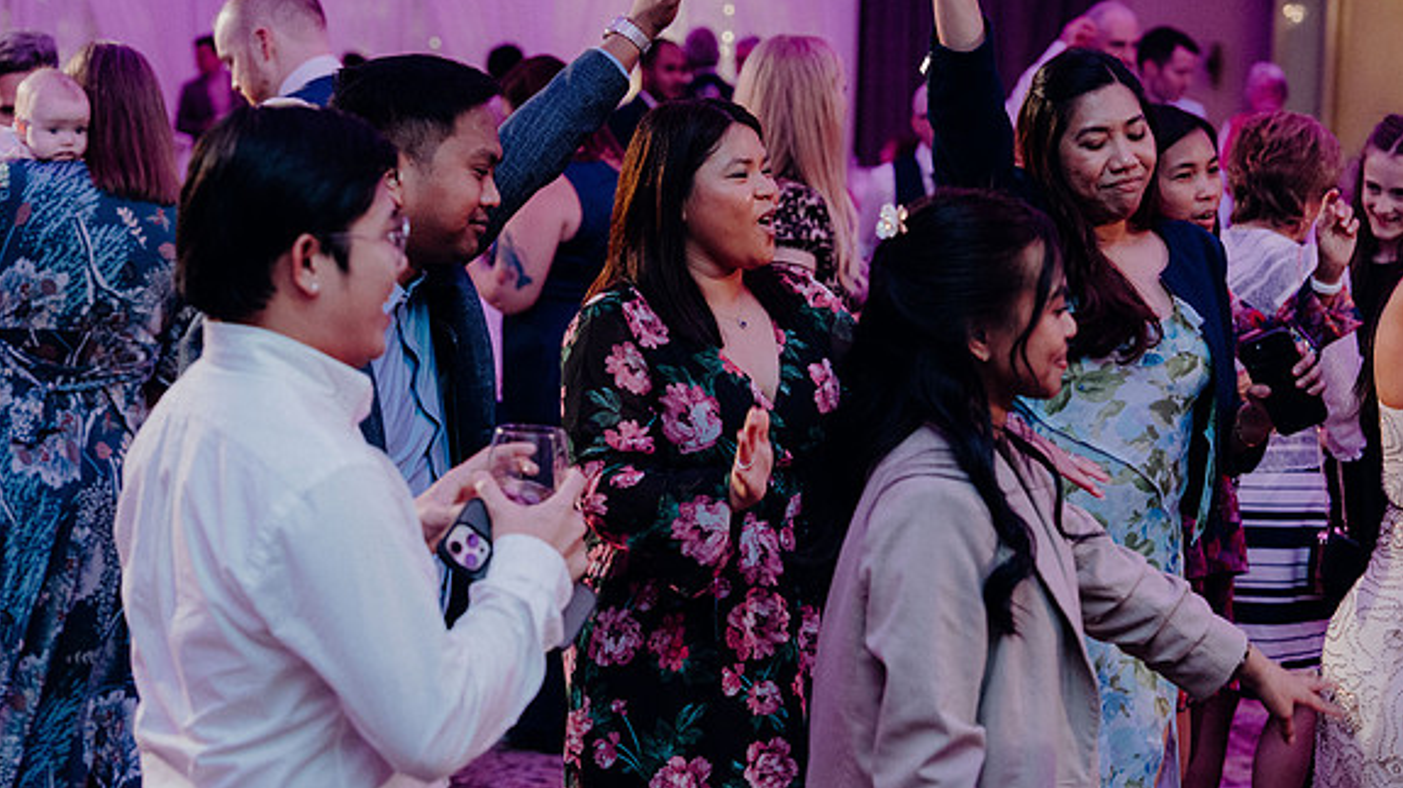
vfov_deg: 16.3
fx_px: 2752
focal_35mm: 74
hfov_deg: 28.6
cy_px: 328
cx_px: 700
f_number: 3.5
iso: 3200
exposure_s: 1/160
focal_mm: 70
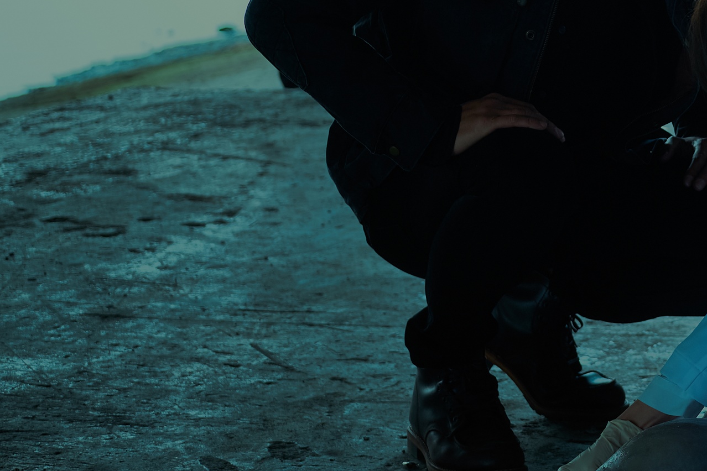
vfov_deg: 7.8
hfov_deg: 11.5
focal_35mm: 176
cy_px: -25
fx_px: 3456
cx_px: 812
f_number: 3.2
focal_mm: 50
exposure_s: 1/200
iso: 800
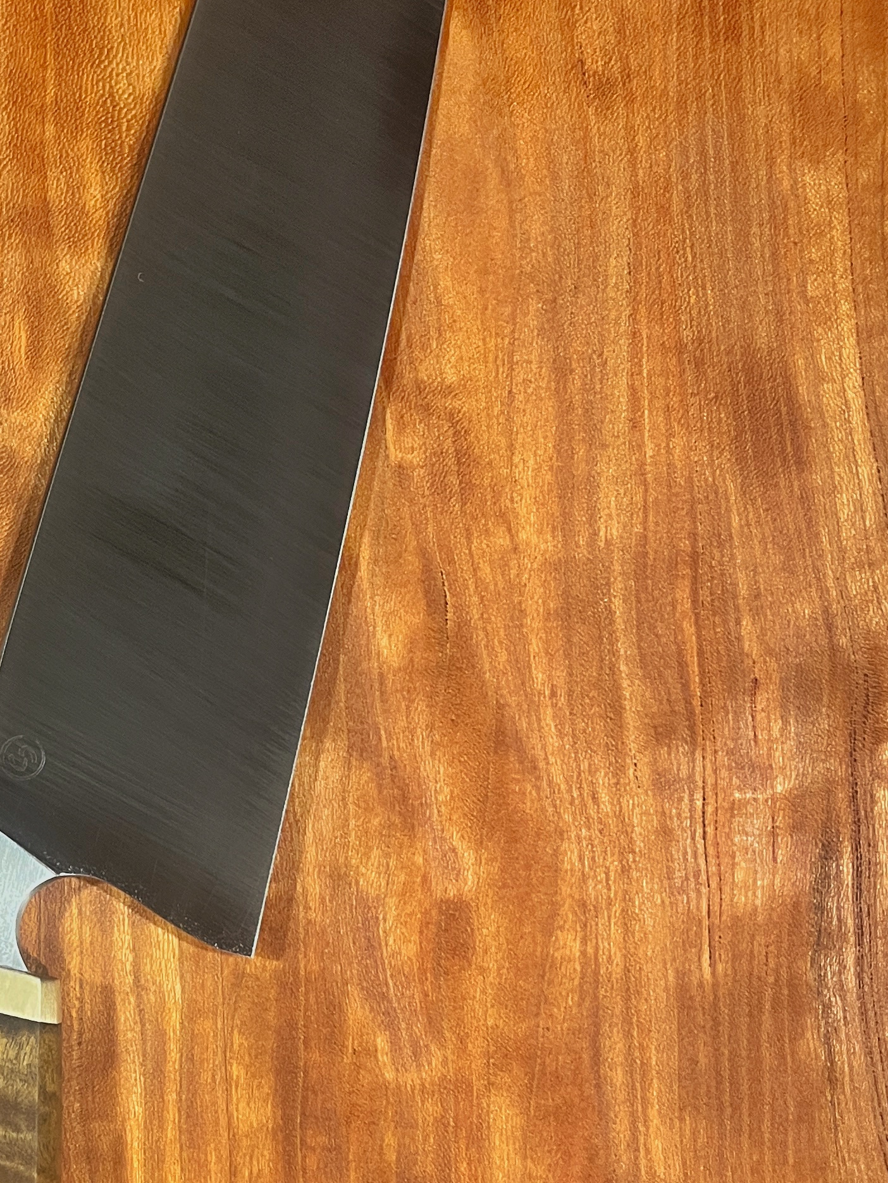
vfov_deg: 34.3
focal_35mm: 56
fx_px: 1915
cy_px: 700
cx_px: 172
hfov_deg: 25.6
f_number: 1.6
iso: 125
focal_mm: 5.1
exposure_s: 1/60
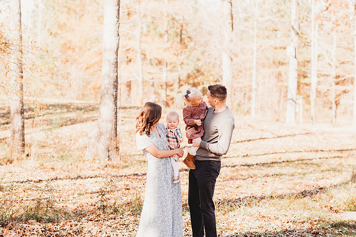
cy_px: 118
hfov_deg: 23.9
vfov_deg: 16.1
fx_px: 841
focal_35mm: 85
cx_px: 178
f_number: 2.8
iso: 80
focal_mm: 85
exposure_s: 1/200
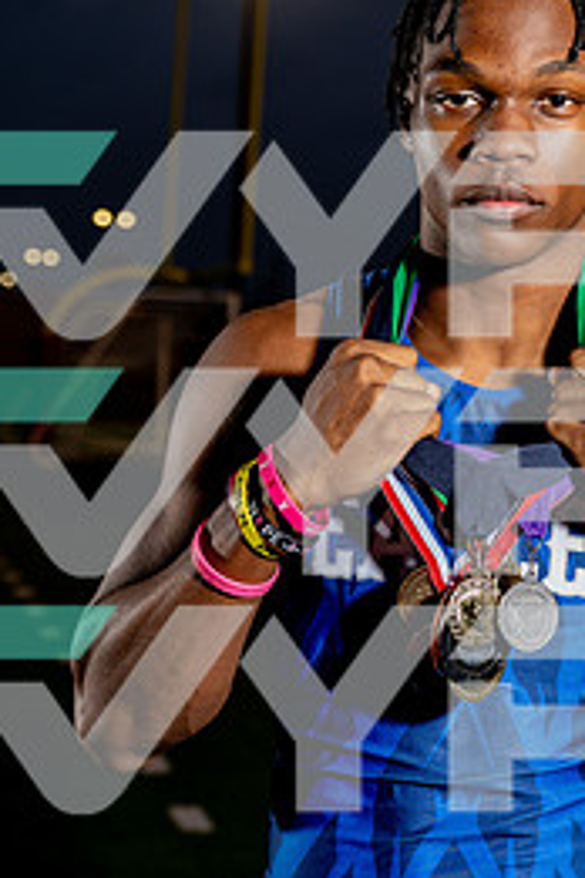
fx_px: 1974
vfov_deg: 25.1
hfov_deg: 16.8
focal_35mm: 81
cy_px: 474
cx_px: 417
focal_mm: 47
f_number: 4
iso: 500
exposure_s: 1/200
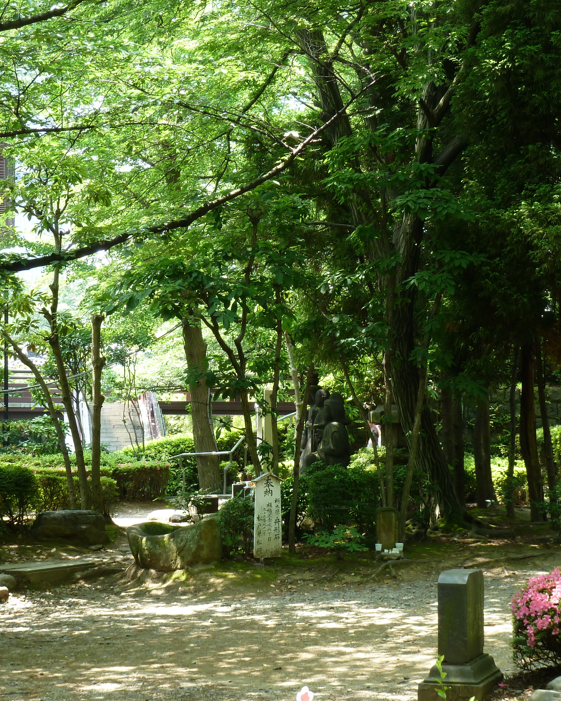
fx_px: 1827
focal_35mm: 88
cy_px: 349
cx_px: 186
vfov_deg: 21.7
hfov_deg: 17.4
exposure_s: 1/40
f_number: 4.1
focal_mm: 11
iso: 100
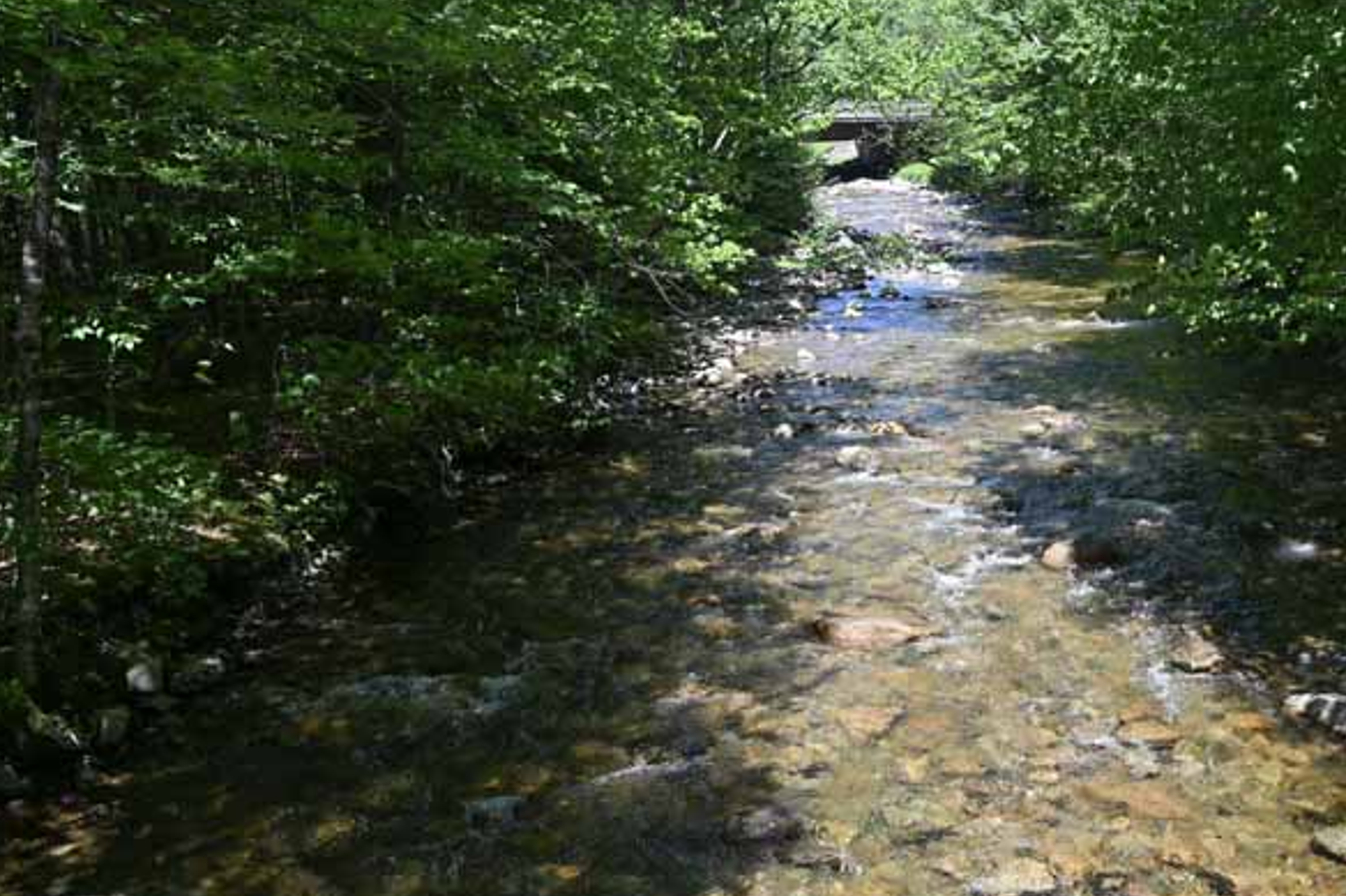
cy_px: 365
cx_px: 908
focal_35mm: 37
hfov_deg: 50.9
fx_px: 1383
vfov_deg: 35.8
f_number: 5
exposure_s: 1/250
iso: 64
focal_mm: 27
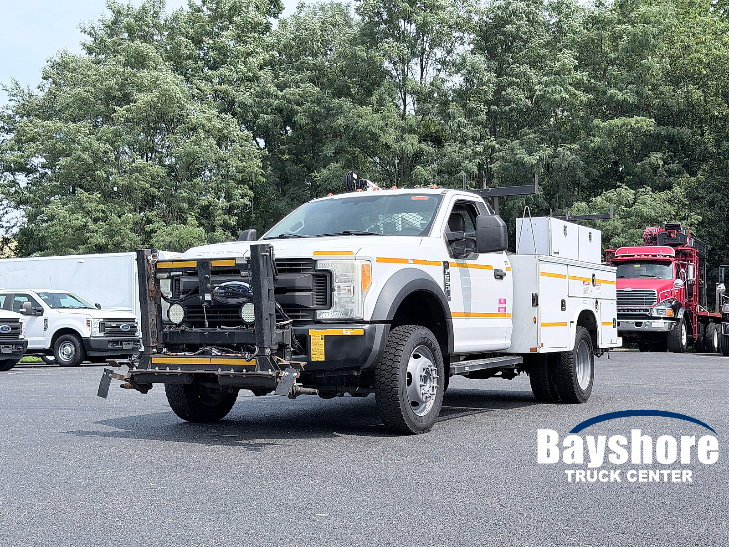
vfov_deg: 30.3
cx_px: 364
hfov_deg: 39.7
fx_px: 1011
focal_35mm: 48
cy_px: 274
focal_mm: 6.76
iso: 80
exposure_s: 1/3096
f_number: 1.78
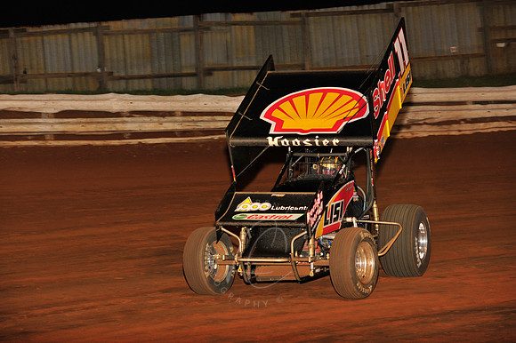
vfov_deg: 10.1
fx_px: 1934
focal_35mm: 135
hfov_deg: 15.2
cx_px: 258
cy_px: 172
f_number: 6.3
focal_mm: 135
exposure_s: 1/320
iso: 1000
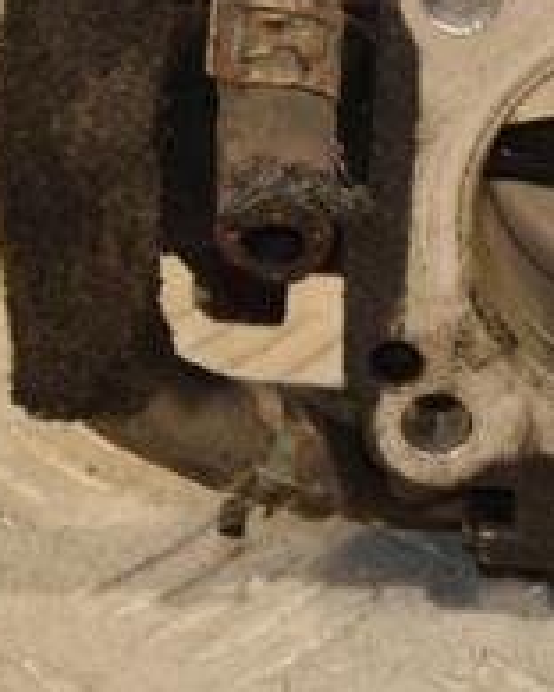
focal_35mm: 225
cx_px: 732
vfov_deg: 8.6
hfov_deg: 6.8
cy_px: 156
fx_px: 4611
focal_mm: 52
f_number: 5
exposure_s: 1/200
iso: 800
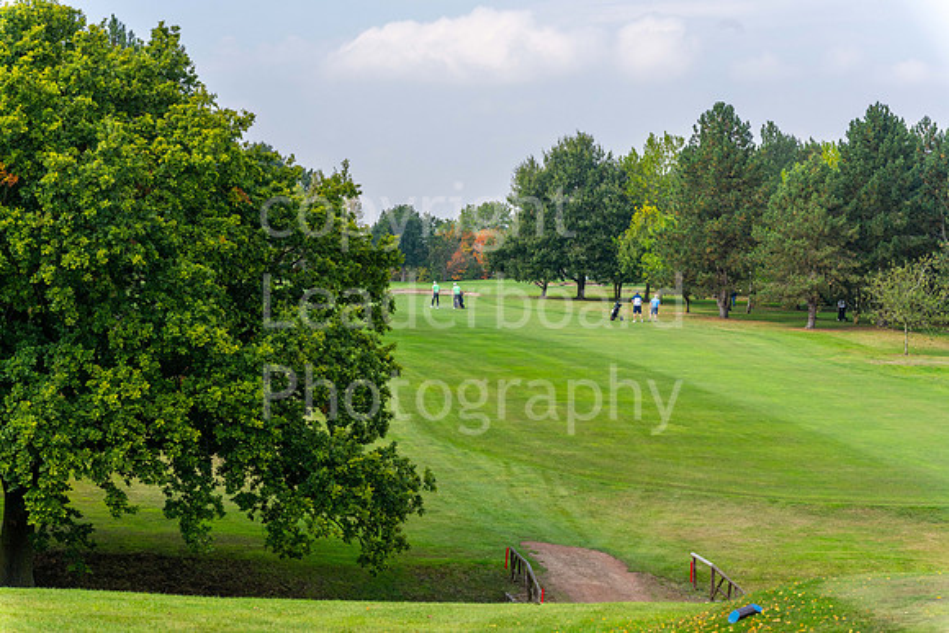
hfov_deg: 23.9
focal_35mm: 85
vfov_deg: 16.1
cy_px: 316
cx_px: 474
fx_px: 2241
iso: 250
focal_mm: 85
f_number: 7.1
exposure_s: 1/500
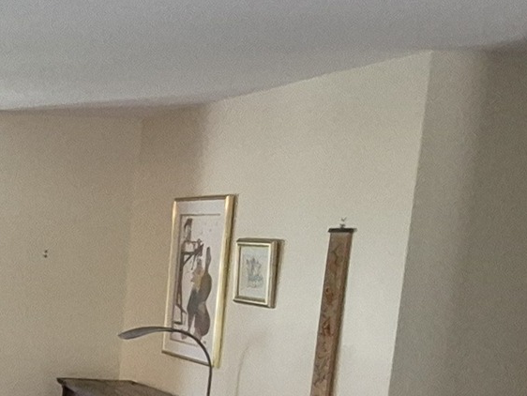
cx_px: -211
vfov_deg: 20.3
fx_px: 1081
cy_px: 366
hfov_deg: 23.3
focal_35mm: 71
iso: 640
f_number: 2.2
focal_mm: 1.74
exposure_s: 1/60
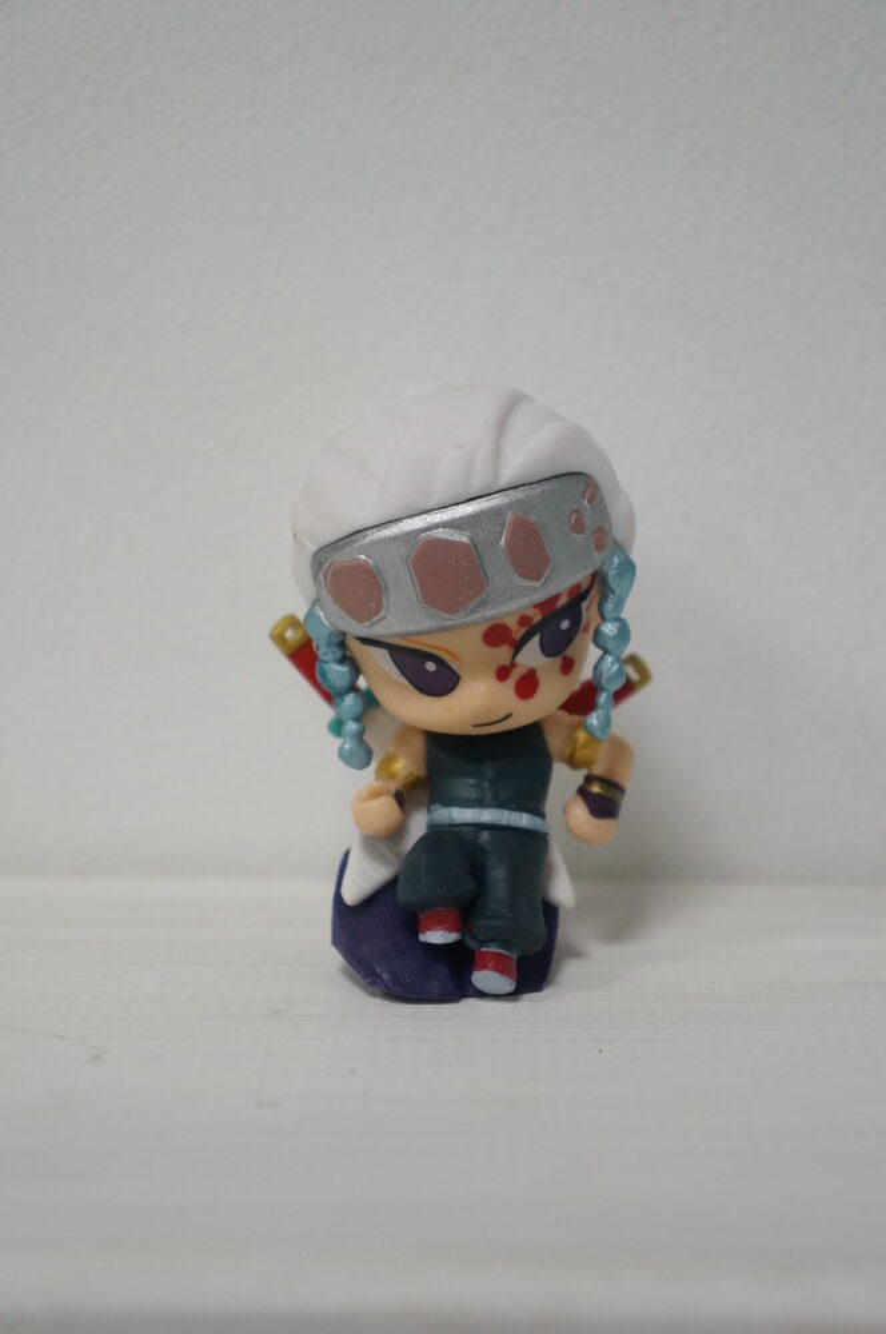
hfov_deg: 17.8
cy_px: 667
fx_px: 2832
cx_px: 443
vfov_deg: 26.5
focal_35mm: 76
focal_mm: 51
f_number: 5
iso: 1250
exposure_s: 1/80
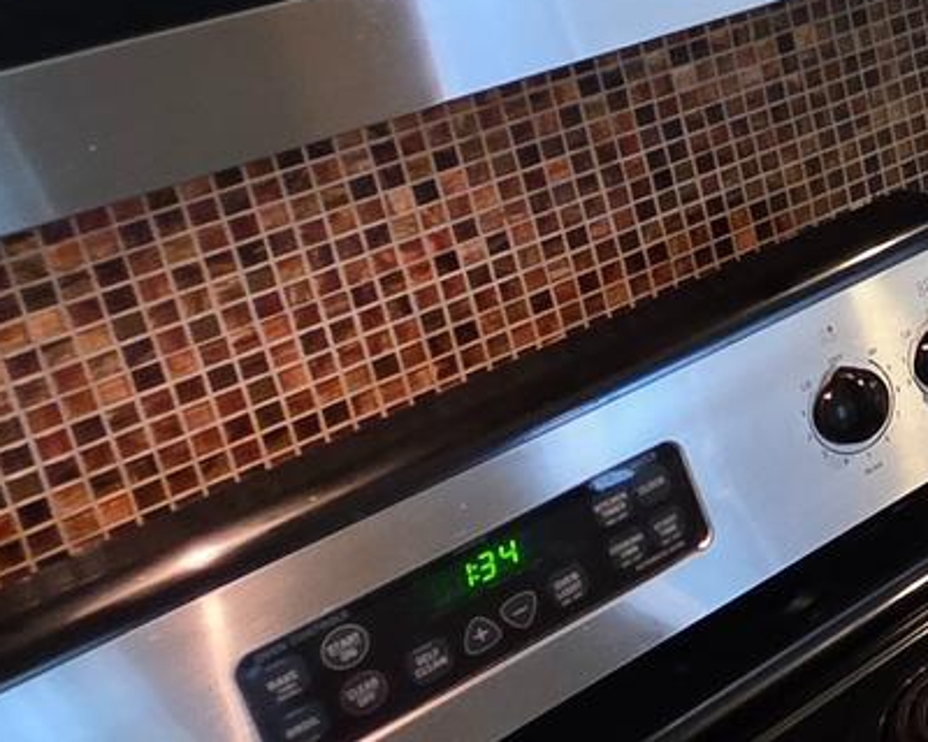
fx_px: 1785
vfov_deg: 22.8
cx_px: 1694
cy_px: 39
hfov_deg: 20.3
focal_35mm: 65
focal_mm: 2.2
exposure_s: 1/60
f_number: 1.9
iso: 320
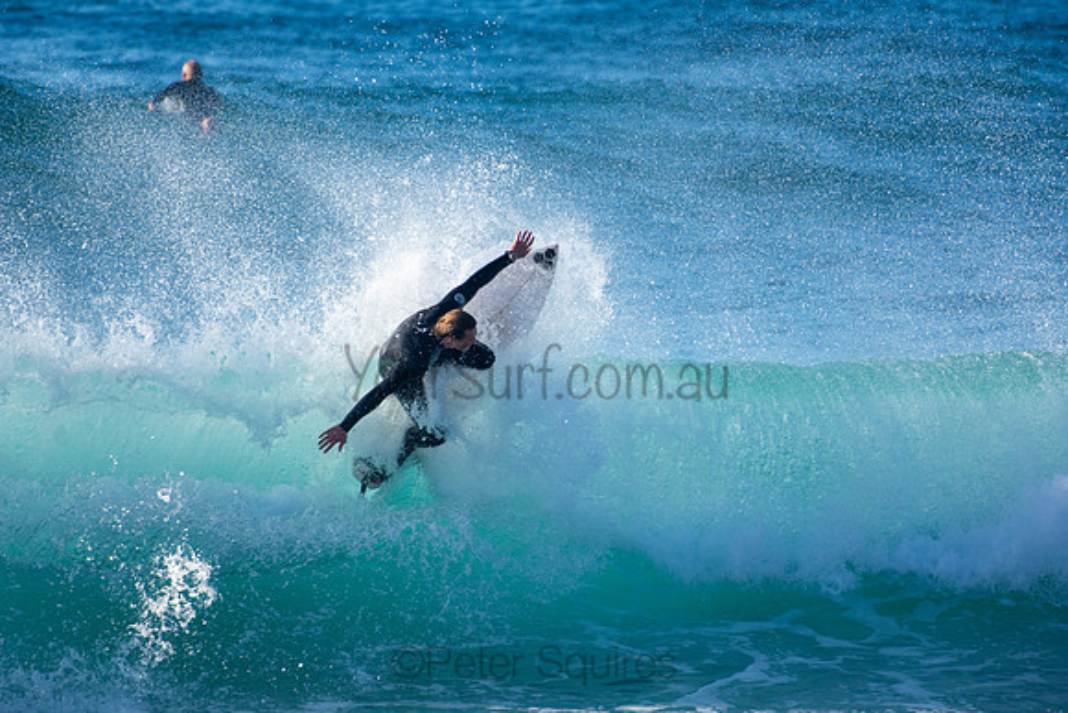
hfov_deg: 2.7
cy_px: 356
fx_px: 22254
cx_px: 534
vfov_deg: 1.8
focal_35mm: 750
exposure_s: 1/2000
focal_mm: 500
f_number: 5.6
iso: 450
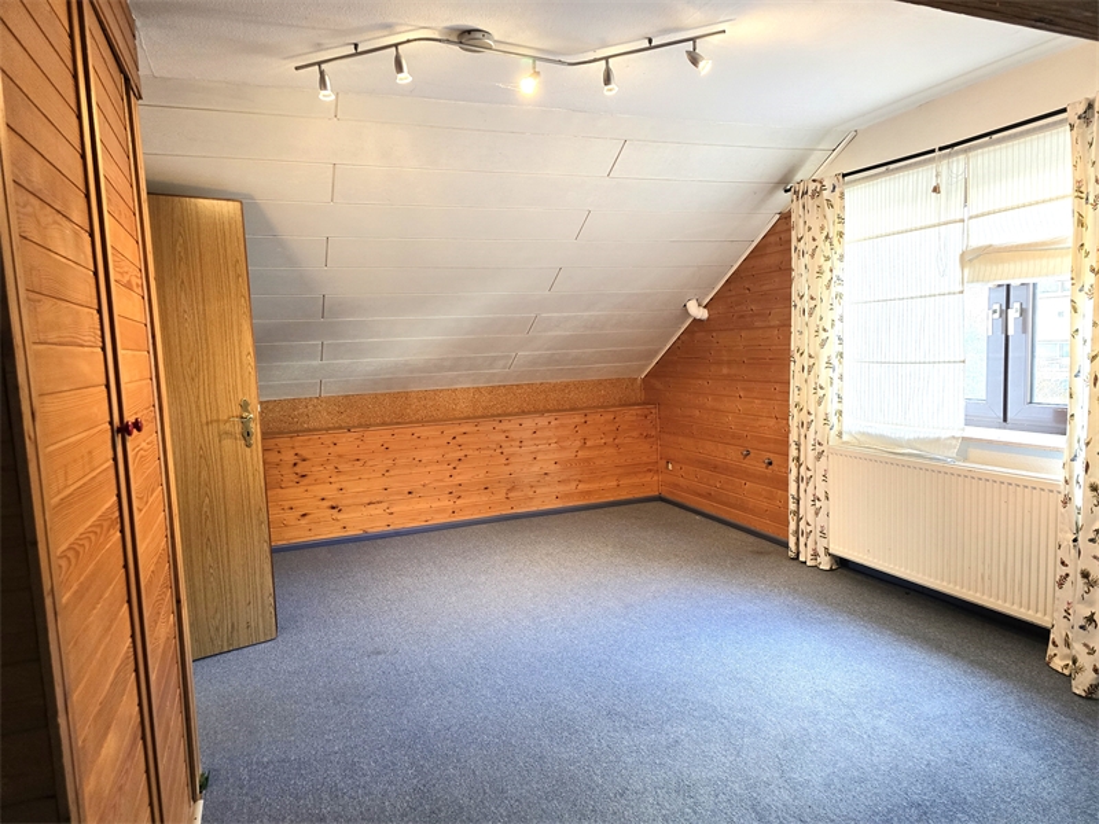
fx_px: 730
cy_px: 412
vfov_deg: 58.9
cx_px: 550
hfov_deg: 73.9
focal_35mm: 23
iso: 400
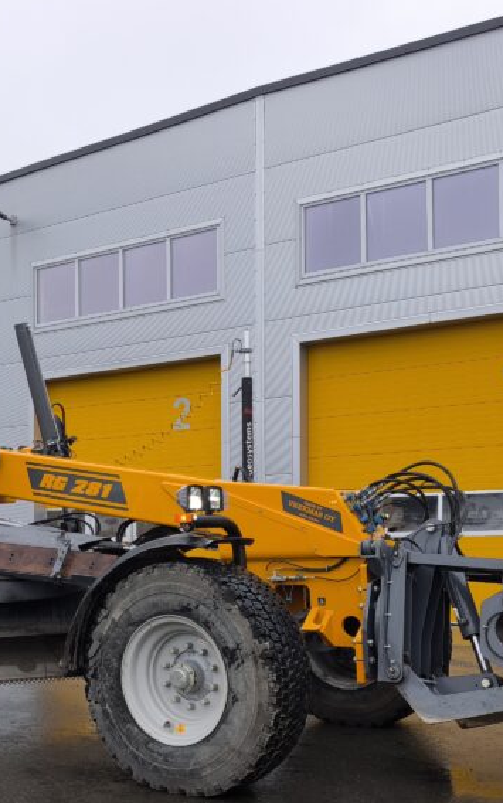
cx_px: 167
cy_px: 531
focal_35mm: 44
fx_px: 964
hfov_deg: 29.0
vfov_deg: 44.6
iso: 50
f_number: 1.6
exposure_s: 1/170
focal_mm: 6.57
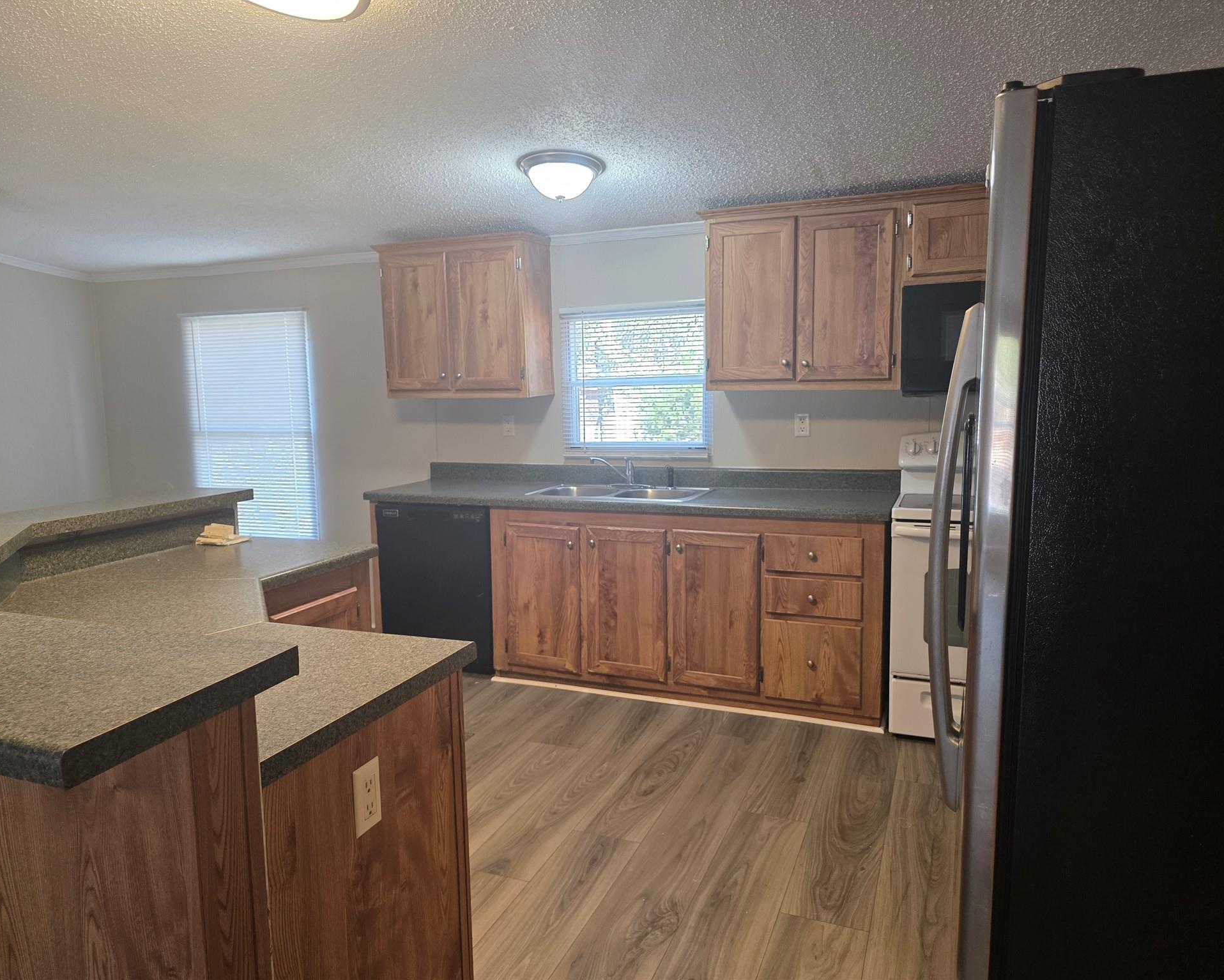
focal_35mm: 24
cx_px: 586
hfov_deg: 70.2
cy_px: 490
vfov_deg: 58.8
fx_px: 869
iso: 250
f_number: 1.7
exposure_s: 1/120
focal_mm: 6.3
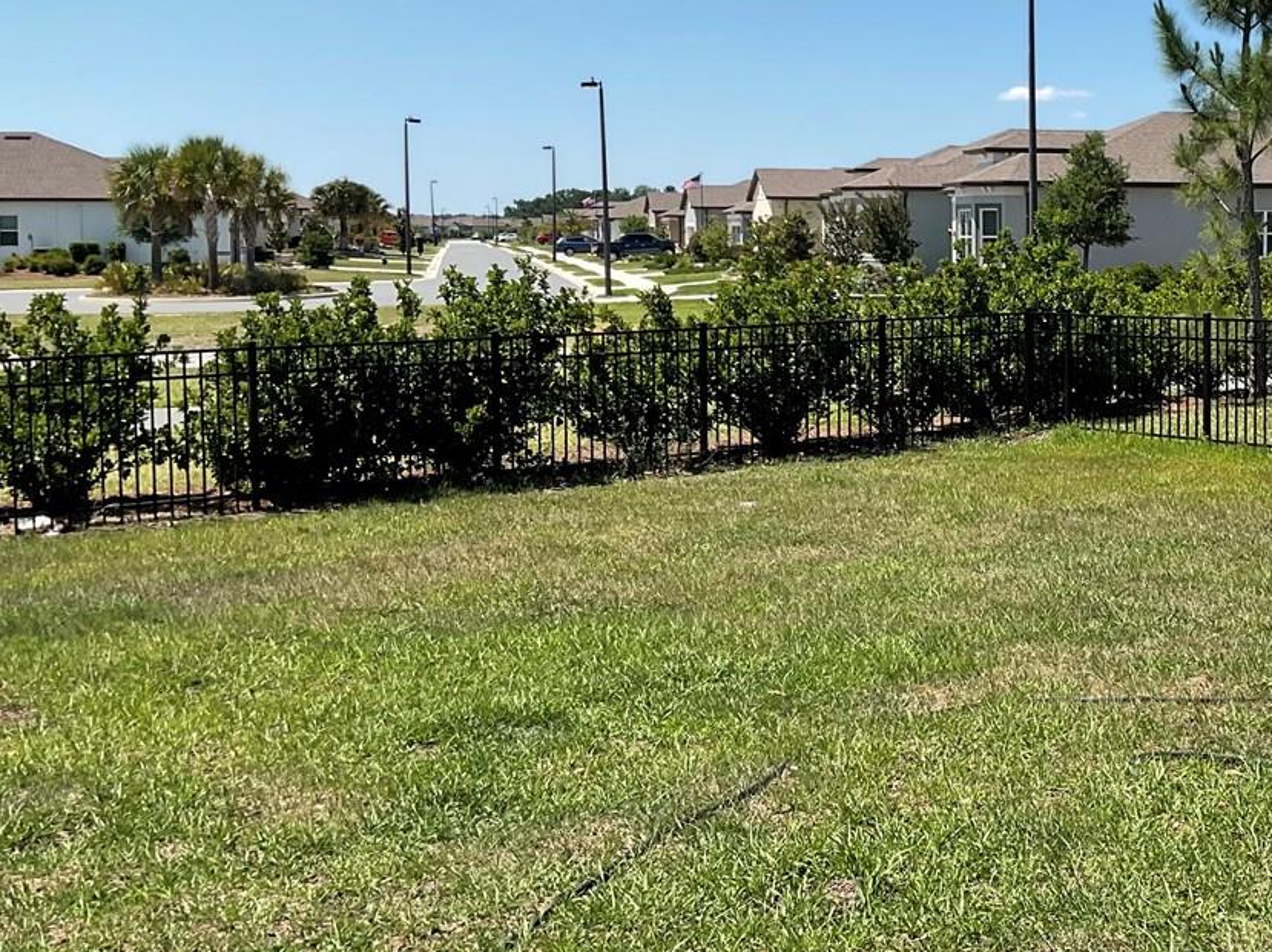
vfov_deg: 26.0
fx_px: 2057
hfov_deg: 33.1
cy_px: 371
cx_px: 1077
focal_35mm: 56
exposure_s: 1/1848
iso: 16
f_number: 1.8
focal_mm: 3
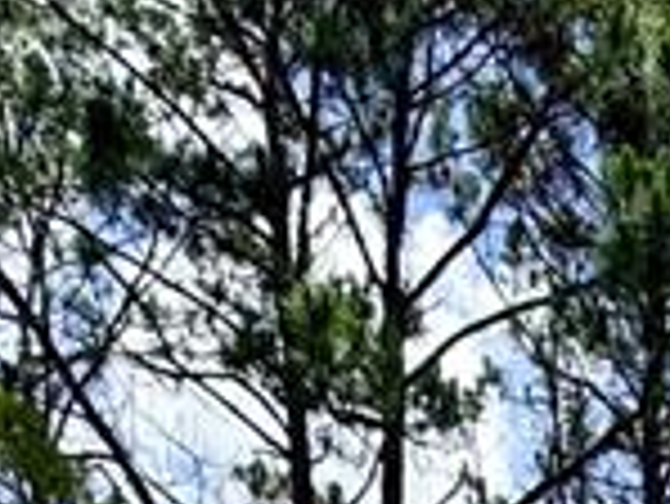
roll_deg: -0.2
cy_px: 1508
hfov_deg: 17.6
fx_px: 1860
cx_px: 1097
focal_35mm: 96
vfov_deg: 10.7
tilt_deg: -1.4
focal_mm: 2.22
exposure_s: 1/1613
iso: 50
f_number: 2.2
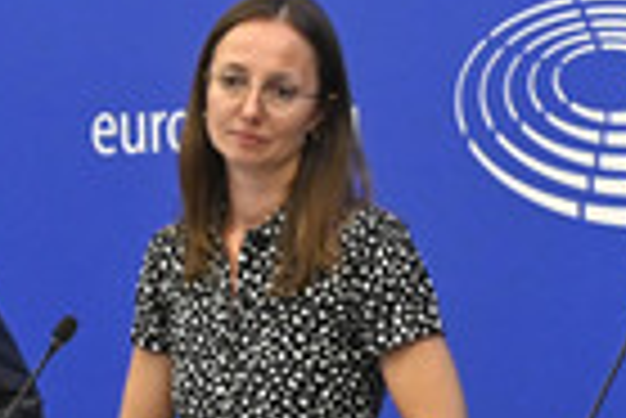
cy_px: 360
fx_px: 3951
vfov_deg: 6.1
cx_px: 372
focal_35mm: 227
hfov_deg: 9.1
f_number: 5.6
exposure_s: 1/250
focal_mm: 70
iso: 4000
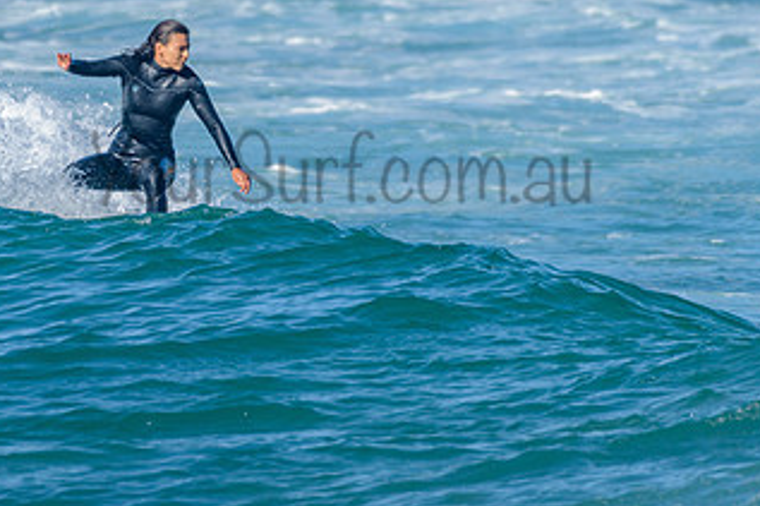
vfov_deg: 1.2
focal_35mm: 1122
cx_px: 257
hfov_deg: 1.8
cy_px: 72
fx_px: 23673
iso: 160
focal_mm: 500
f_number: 5.6
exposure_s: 1/2000
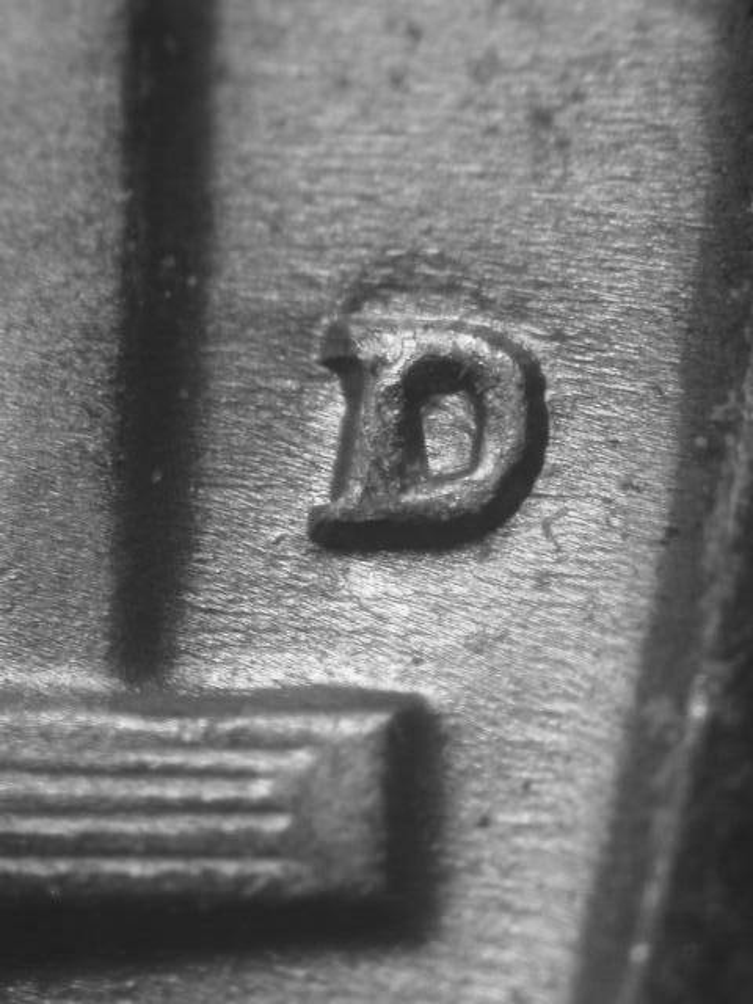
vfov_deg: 12.8
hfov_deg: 9.6
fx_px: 4467
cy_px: 502
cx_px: 376
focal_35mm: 154
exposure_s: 1/7
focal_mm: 32
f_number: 5.1
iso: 100
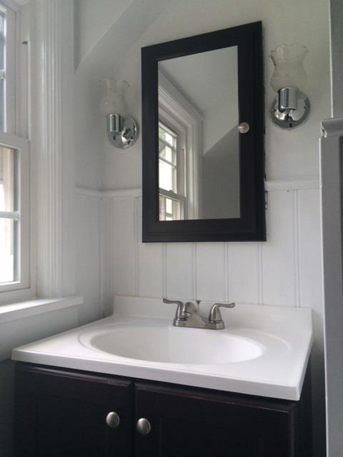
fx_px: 396
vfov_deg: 60.0
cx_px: 172
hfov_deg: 46.8
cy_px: 228
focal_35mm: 30
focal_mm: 4.12
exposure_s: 1/120
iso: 64
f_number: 2.2
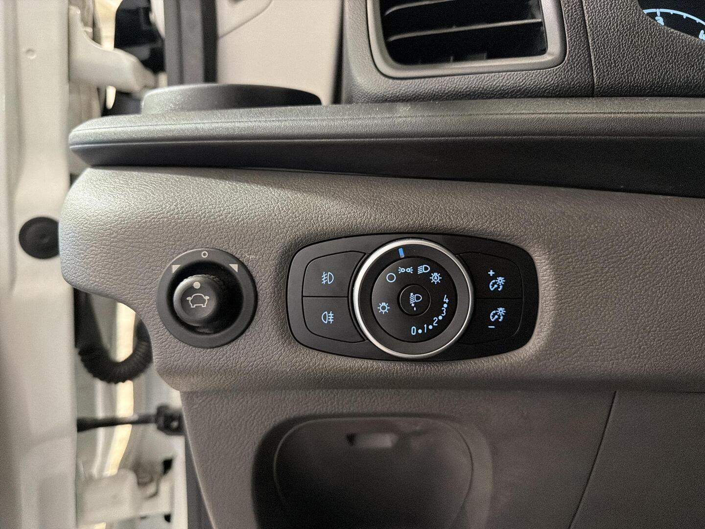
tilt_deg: -12.4
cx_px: 352
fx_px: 489
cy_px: 264
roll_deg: +0.8
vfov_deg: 56.8
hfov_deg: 71.6
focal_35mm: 24
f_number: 1.78
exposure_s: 1/100
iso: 2000
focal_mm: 6.76
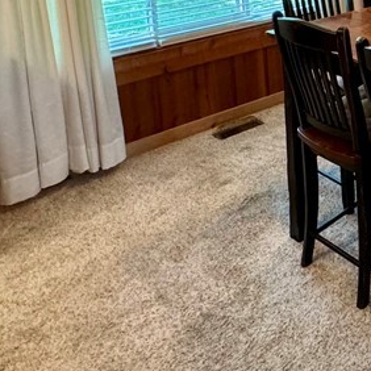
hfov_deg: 29.6
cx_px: 489
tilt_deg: -7.8
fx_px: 546
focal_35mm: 45
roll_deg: +0.3
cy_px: -53
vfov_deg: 32.3
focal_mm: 2.22
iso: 400
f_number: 2.2
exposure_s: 1/60
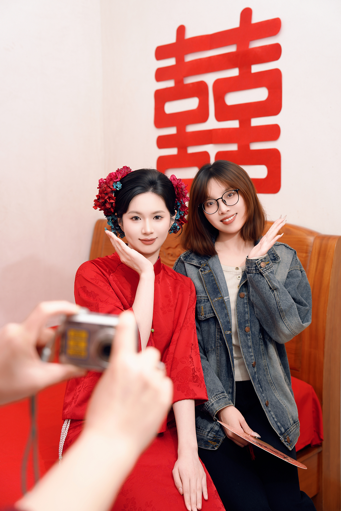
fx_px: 625
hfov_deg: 30.5
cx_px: 170
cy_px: 256
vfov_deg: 44.5
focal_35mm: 44
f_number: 3.5
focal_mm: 44
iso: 125
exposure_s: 1/100
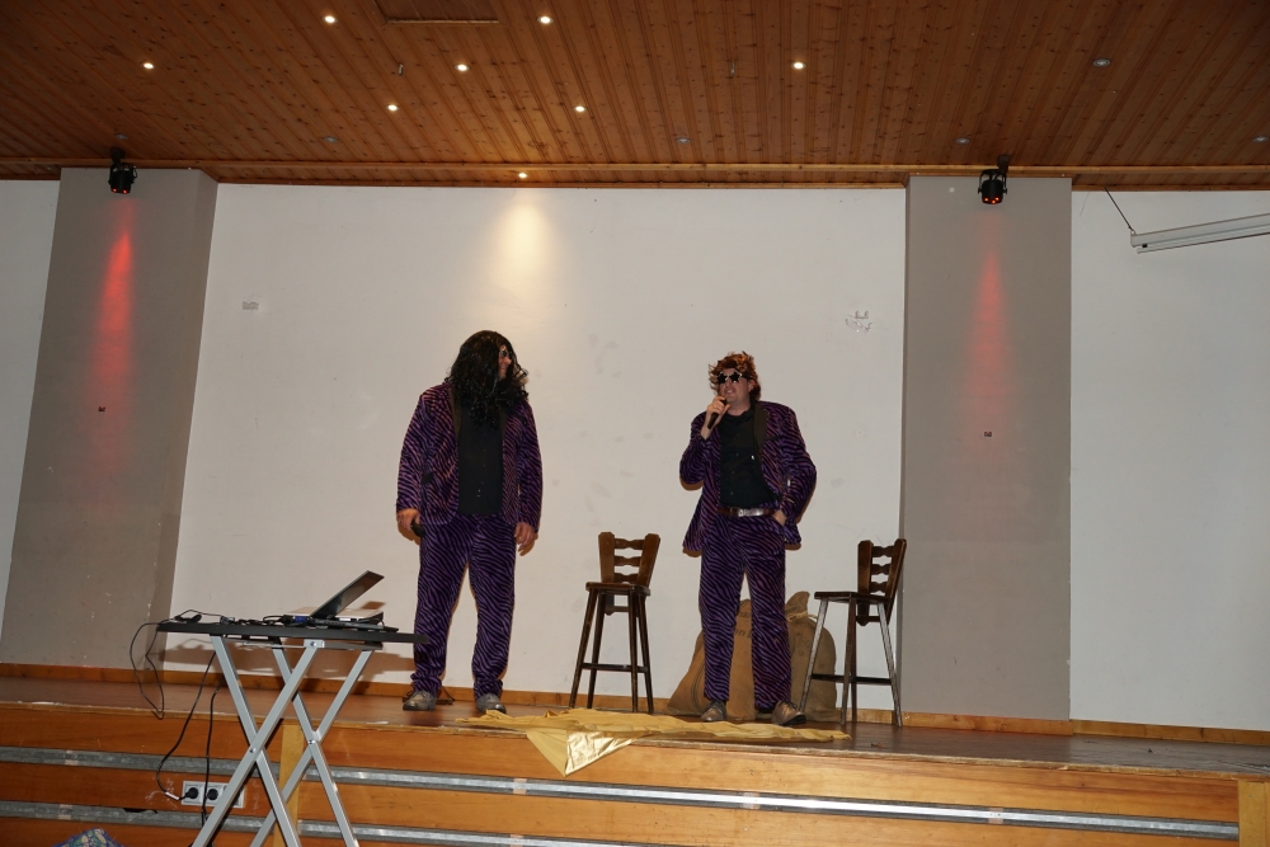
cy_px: 424
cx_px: 635
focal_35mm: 39
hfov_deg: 49.5
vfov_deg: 34.2
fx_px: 1376
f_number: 4
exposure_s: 1/160
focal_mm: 26
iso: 400
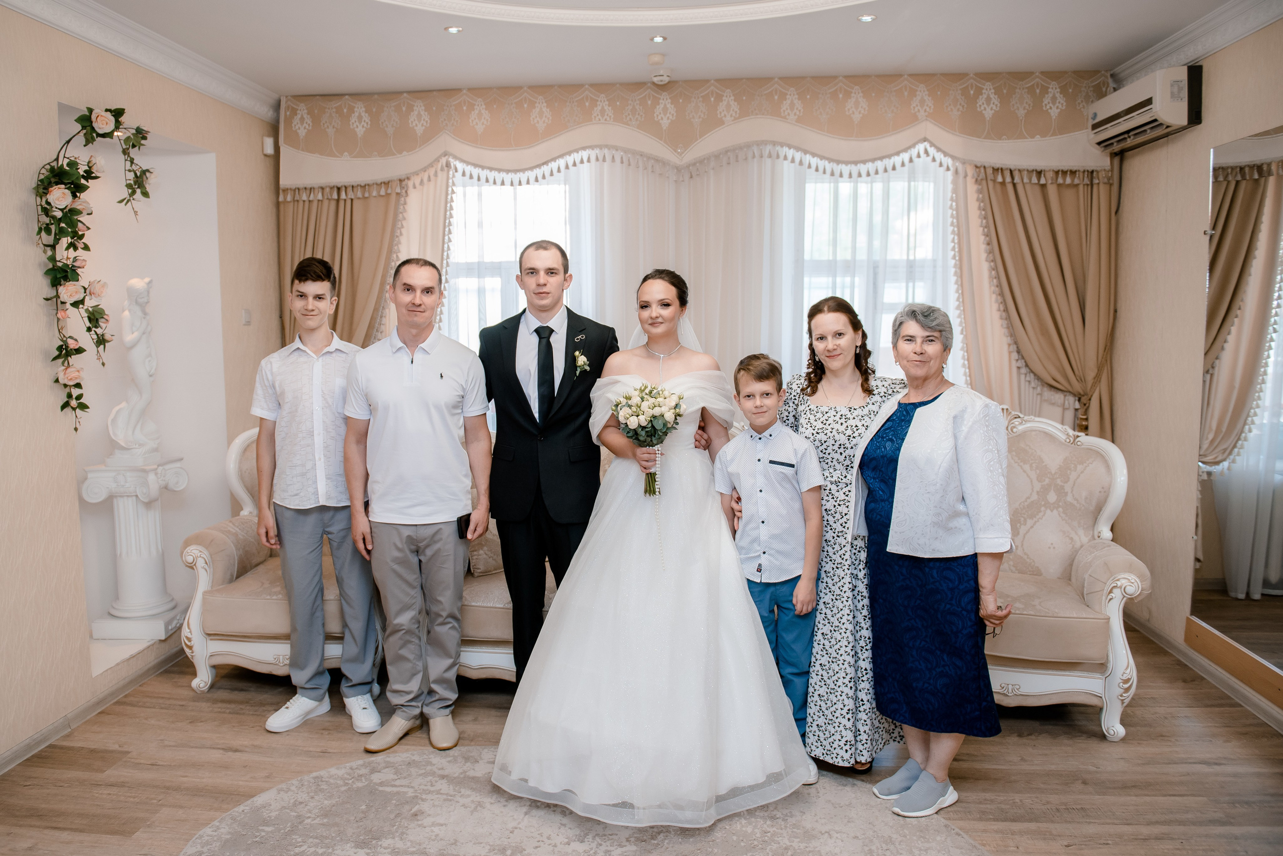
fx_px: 938
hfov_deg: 68.6
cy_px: 409
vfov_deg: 49.1
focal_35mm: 26
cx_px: 593
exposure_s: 1/200
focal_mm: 24
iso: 500
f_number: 2.8
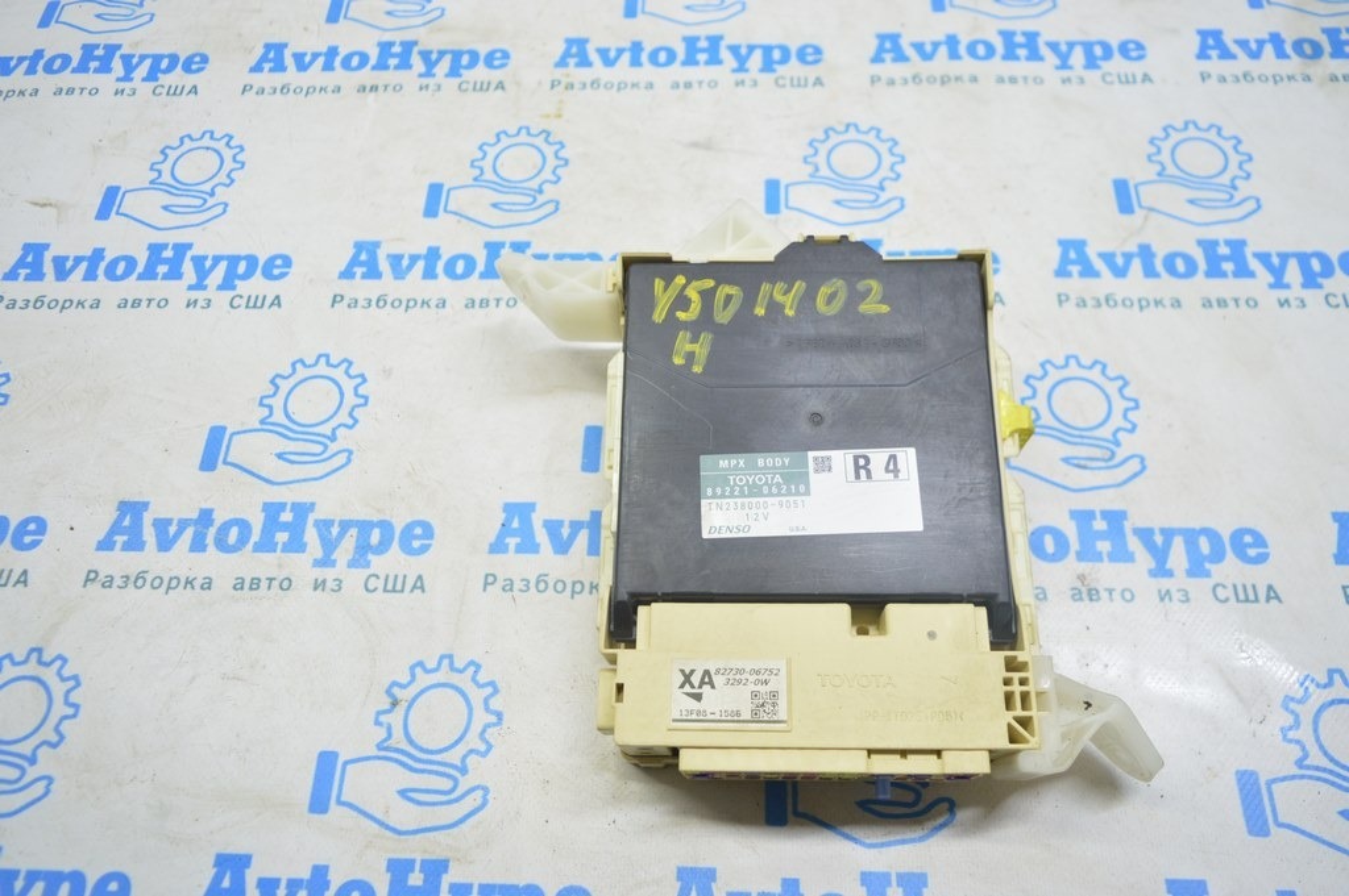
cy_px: 448
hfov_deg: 67.4
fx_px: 1011
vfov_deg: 47.9
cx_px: 674
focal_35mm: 27
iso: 400
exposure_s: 1/40
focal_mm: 18
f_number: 3.5
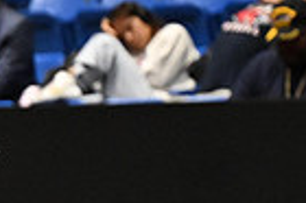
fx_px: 3702
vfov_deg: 3.1
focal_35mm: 436
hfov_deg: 4.7
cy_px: 121
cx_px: -317
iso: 5000
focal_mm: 70
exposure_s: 1/960
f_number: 2.8
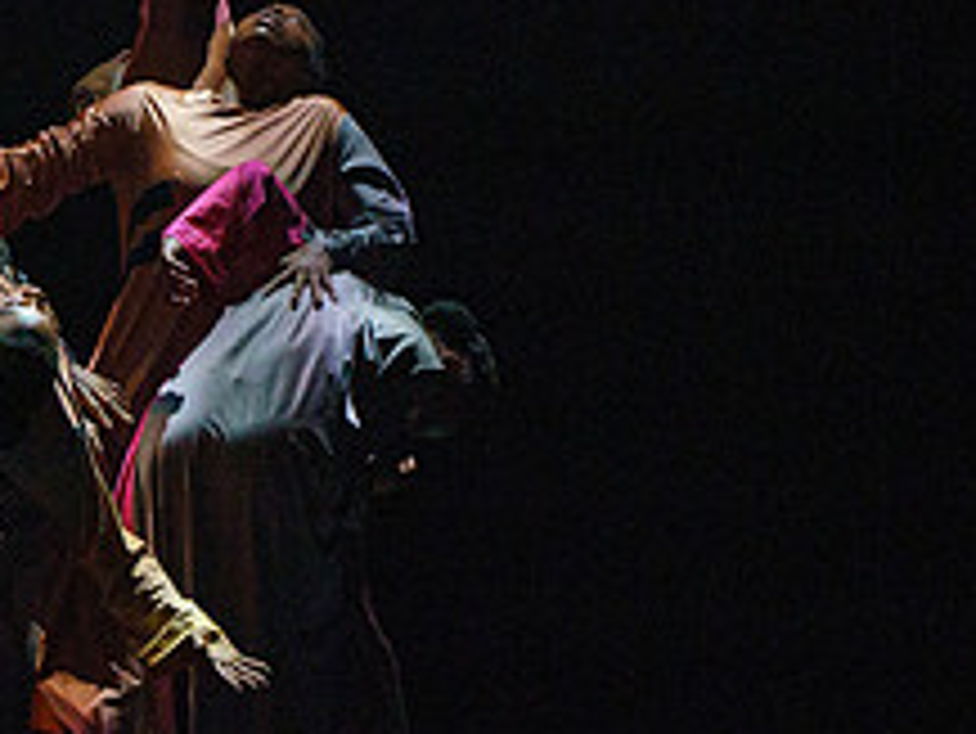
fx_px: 22343
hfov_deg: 2.5
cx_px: -382
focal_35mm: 792
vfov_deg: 1.9
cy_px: -71
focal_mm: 256
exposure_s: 1/250
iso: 6400
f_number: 5.6
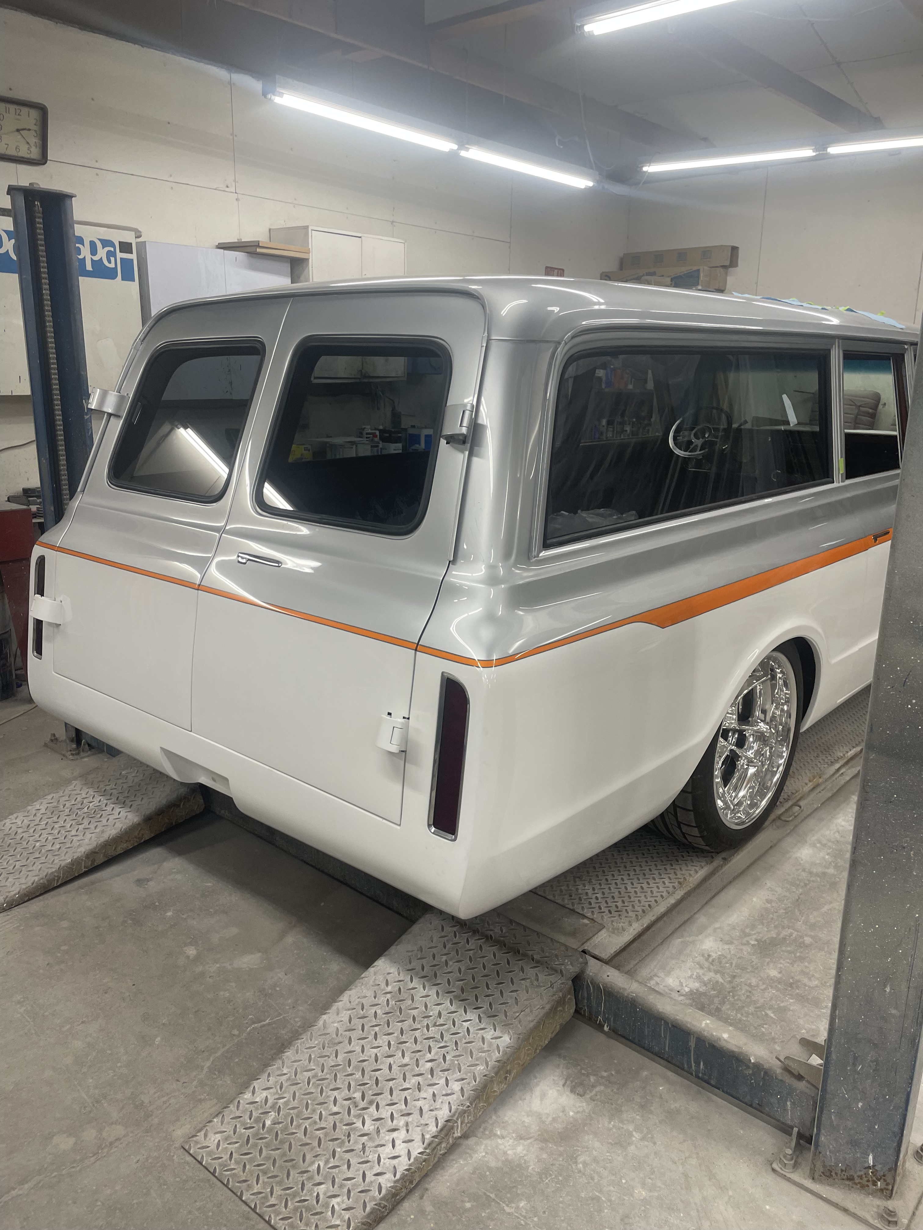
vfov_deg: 67.3
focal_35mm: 26
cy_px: 615
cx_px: 462
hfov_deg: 53.1
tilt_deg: -15.2
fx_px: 924
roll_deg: -0.2
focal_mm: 4.2
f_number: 1.6
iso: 64
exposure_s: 1/120
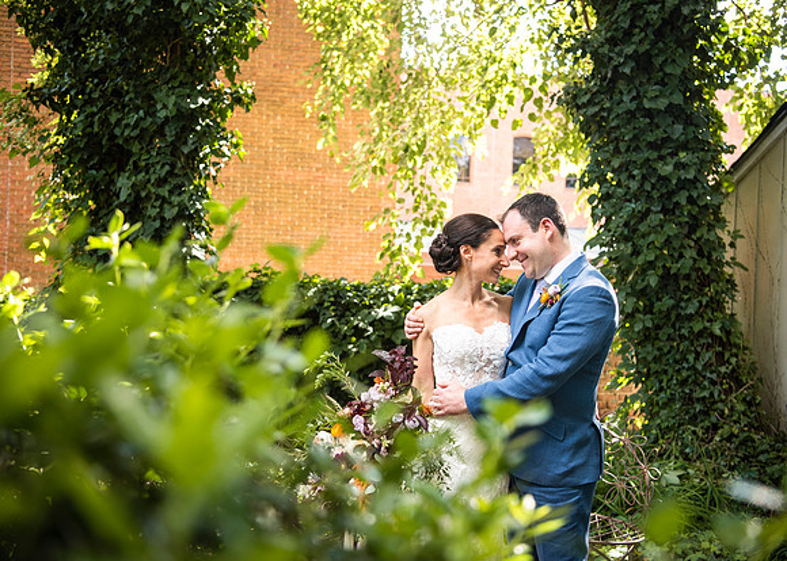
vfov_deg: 35.1
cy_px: 280
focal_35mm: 40
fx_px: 889
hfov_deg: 47.7
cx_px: 418
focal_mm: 38
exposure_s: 1/250
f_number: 2.8
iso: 200
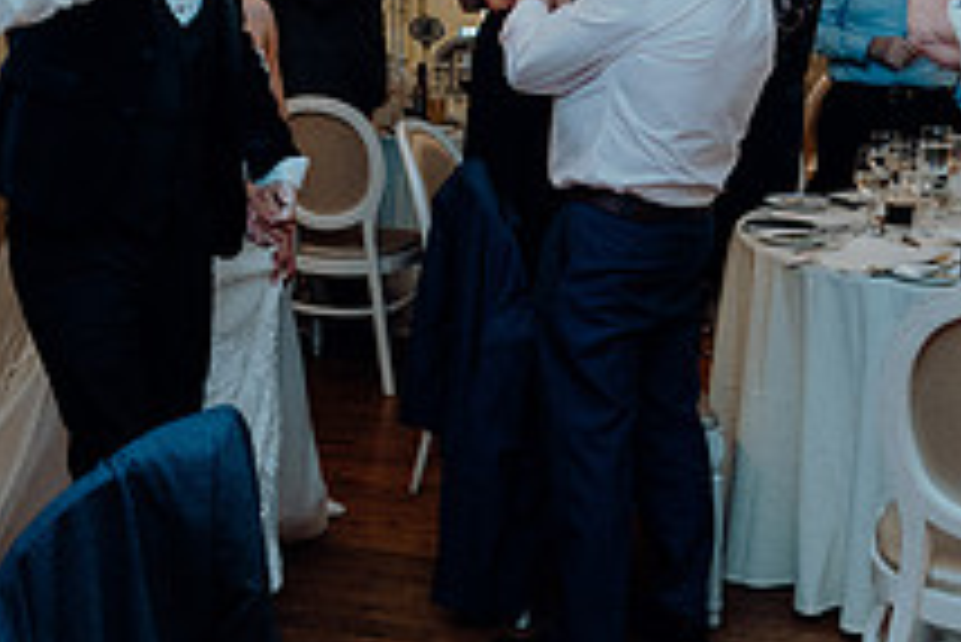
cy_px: 330
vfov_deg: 21.0
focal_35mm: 65
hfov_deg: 30.6
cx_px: 292
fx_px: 1736
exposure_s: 1/160
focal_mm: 24
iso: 2500
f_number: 3.5
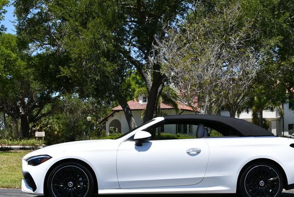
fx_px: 458
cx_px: 165
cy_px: 111
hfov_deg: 35.6
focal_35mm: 56
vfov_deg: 24.2
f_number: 8
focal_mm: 24
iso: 100
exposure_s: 1/250
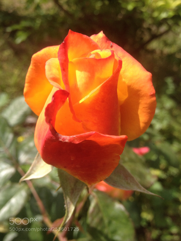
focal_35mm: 35
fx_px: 244
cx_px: 90
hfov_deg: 40.7
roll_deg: -13.0
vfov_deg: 52.6
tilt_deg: -30.4
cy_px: 120
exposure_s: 1/746
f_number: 2.4
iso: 50
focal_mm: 4.28
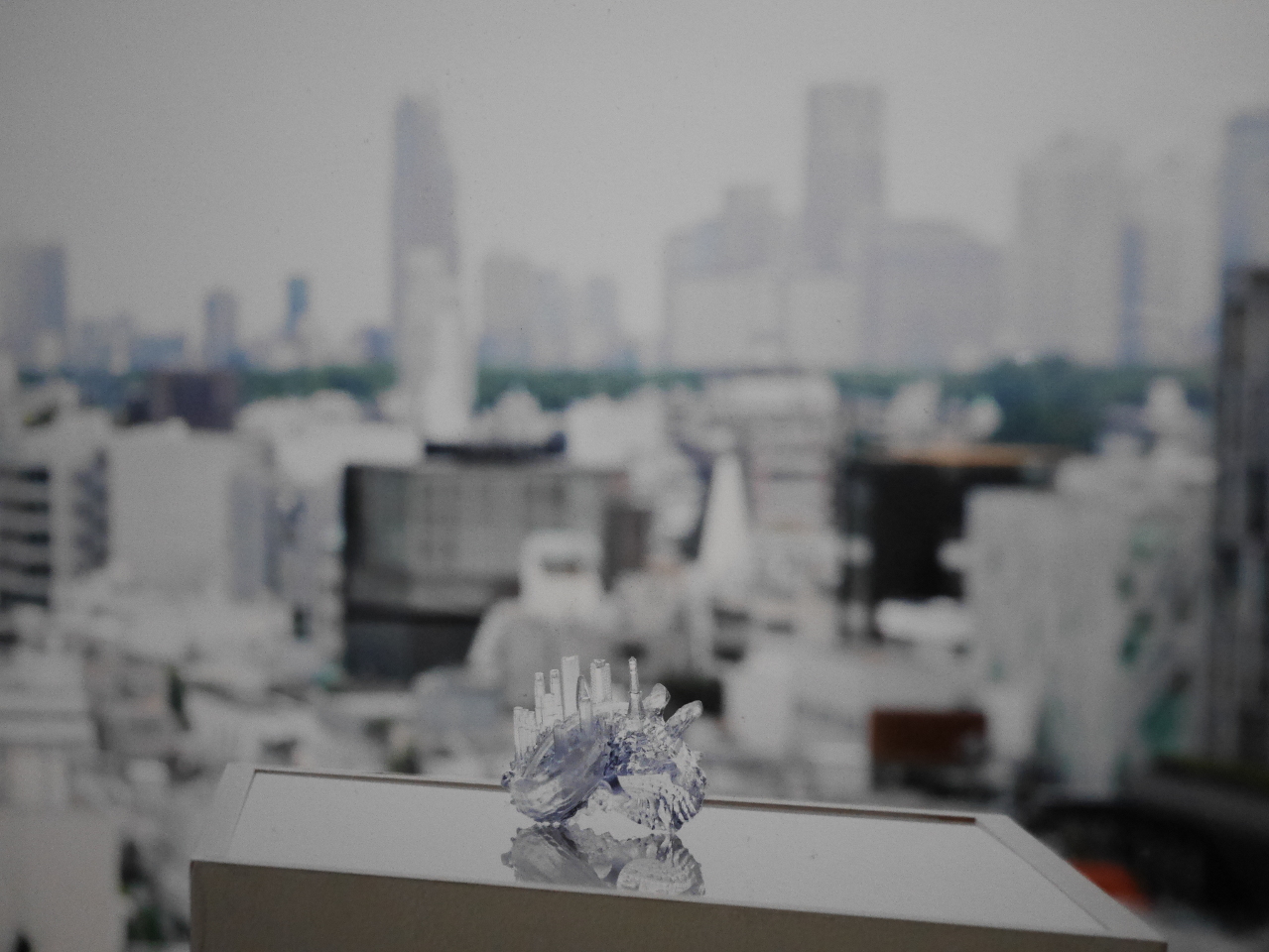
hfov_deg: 46.8
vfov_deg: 36.0
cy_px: 476
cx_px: 634
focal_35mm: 40
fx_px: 1467
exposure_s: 1/125
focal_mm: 20
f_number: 1.7
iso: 2000
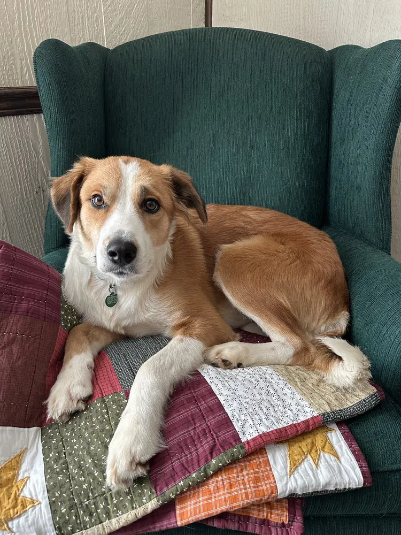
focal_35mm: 24
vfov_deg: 71.6
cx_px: 200
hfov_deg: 56.8
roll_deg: -0.9
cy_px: 268
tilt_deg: -23.5
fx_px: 371
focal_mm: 6.86
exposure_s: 1/80
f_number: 1.78
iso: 250
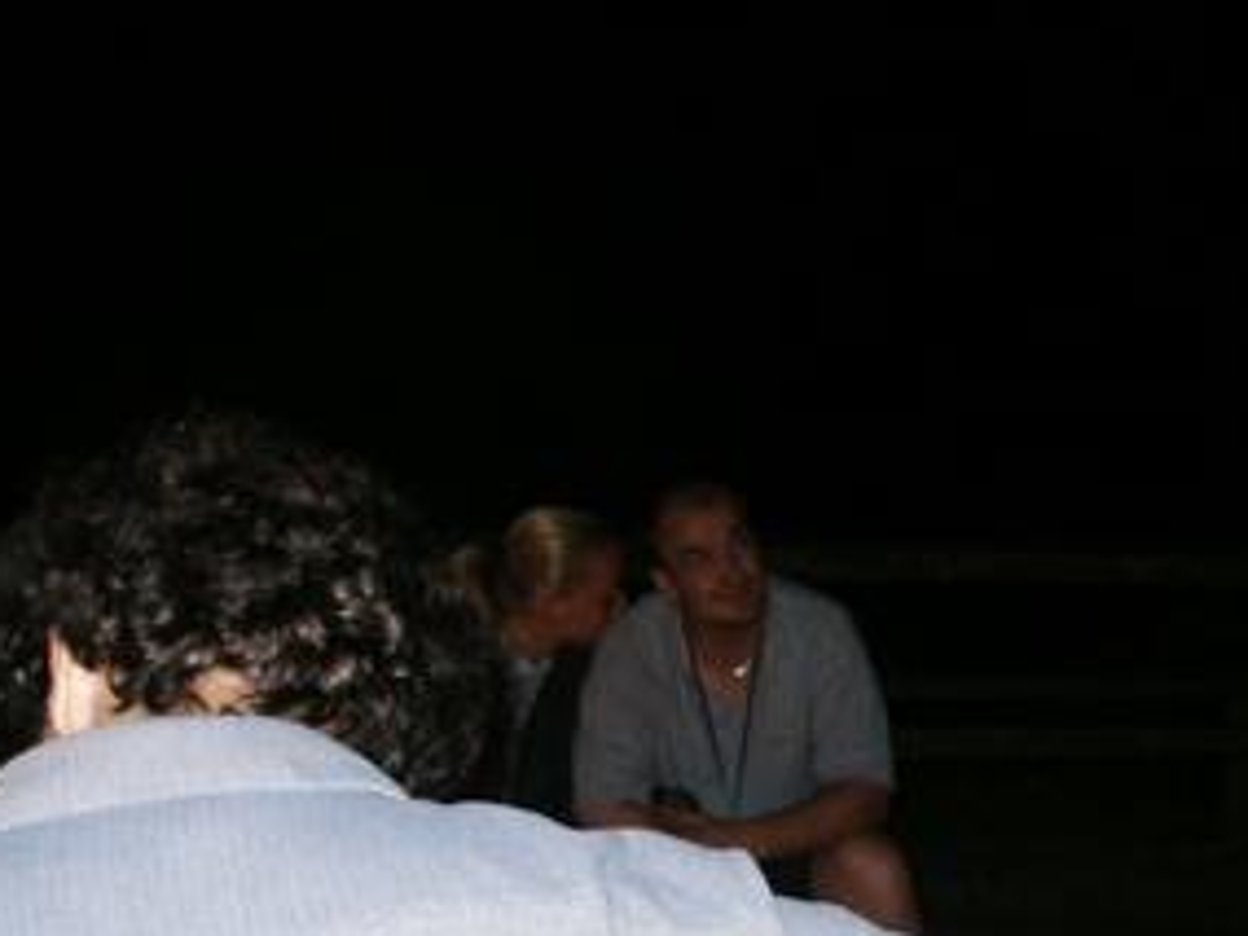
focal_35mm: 74
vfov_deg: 19.9
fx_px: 2668
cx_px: 940
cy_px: 593
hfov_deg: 26.0
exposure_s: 1/45
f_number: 3
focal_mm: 7.18
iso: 200
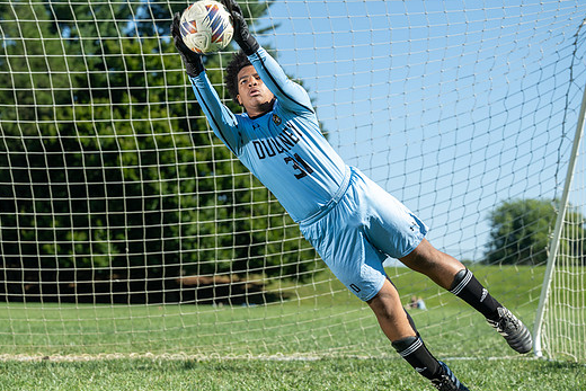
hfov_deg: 19.3
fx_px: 1710
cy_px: 287
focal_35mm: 105
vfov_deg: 13.0
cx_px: 165
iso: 100
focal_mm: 70
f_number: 3.5
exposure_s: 1/640
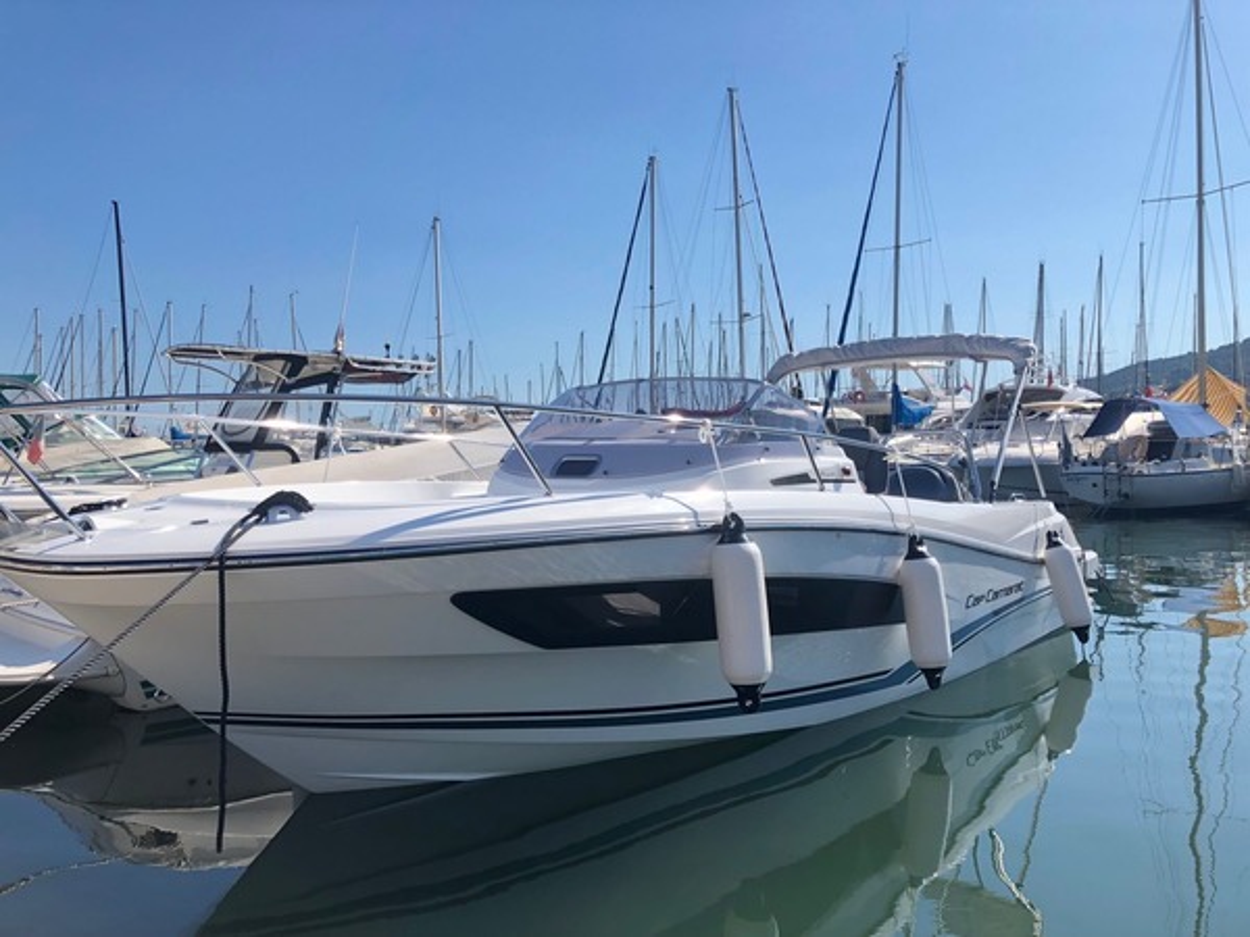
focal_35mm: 28
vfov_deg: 49.7
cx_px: 625
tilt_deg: -1.1
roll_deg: +0.0
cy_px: 468
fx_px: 1011
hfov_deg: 63.4
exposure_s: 1/1043
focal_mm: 3.99
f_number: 1.8
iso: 20
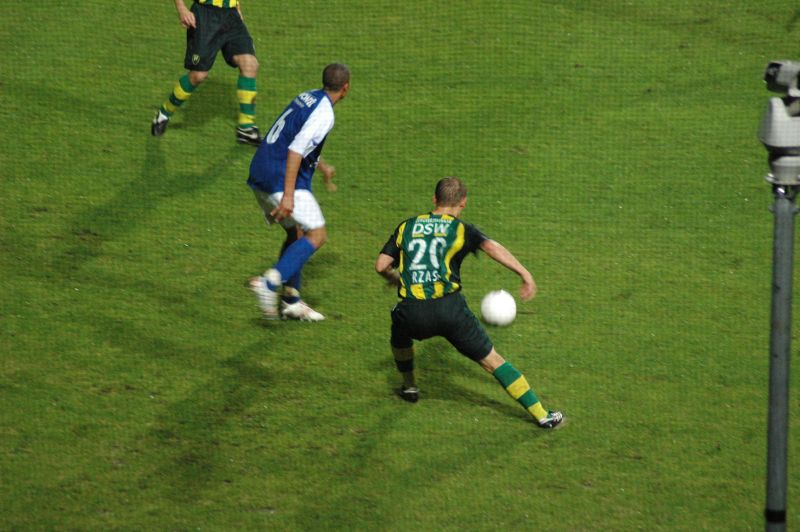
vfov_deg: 5.4
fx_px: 5662
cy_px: 266
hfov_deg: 8.1
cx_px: 400
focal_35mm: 255
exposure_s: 1/90
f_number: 4.8
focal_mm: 170
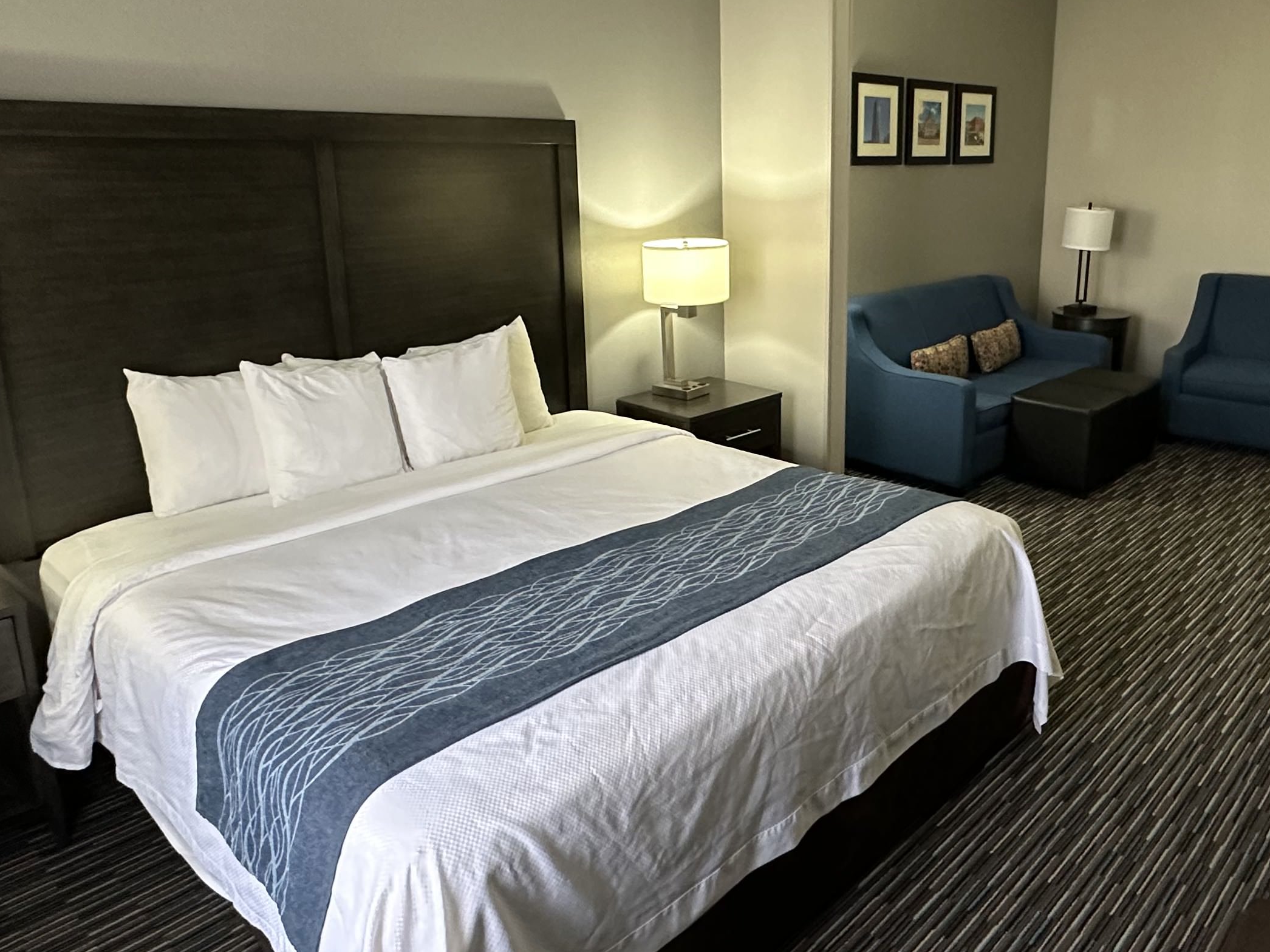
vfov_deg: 51.1
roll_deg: -0.2
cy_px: 390
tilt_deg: -14.0
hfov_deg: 64.4
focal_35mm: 27
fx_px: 991
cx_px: 793
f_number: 2.2
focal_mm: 2.22
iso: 400
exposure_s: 1/60
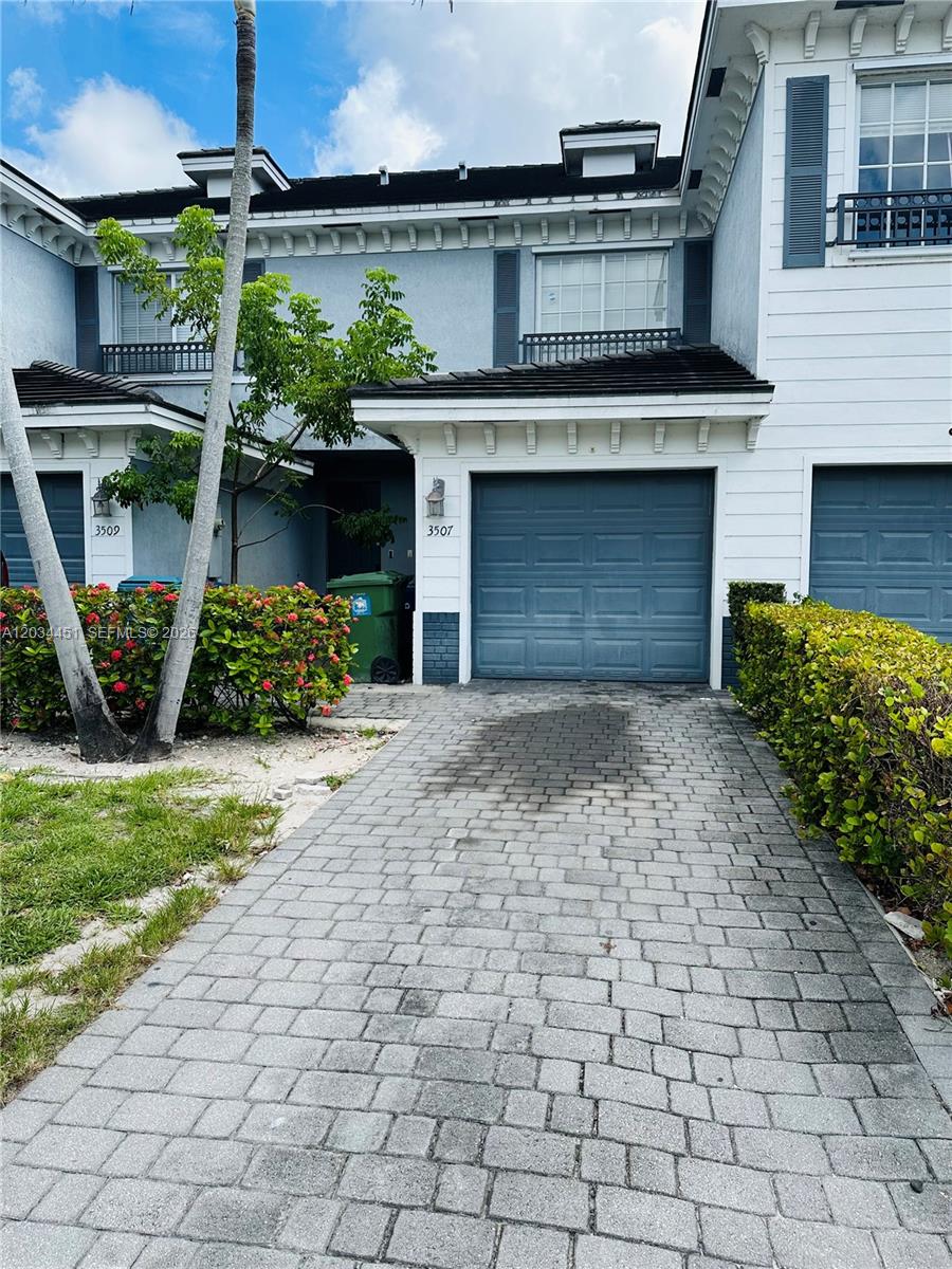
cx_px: 476
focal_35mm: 24
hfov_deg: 56.8
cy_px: 634
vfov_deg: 71.6
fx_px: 880
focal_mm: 6.86
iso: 80
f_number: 1.78
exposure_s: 1/2028
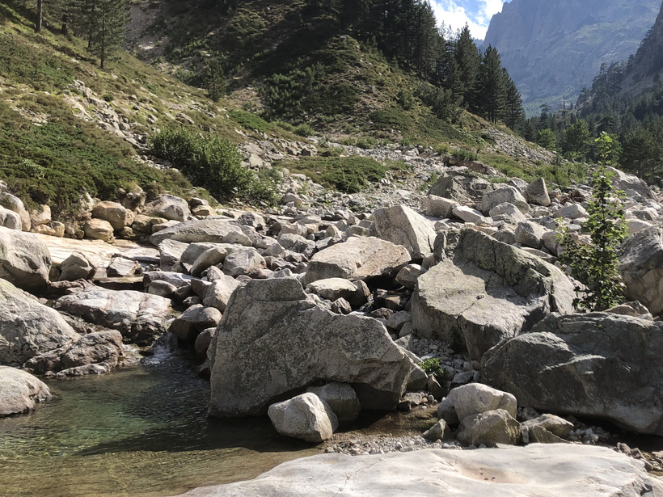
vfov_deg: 35.0
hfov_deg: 45.2
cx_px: 433
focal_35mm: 41
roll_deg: +0.8
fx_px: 785
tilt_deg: +1.2
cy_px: 200
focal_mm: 4
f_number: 1.8
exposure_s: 1/1600
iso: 20
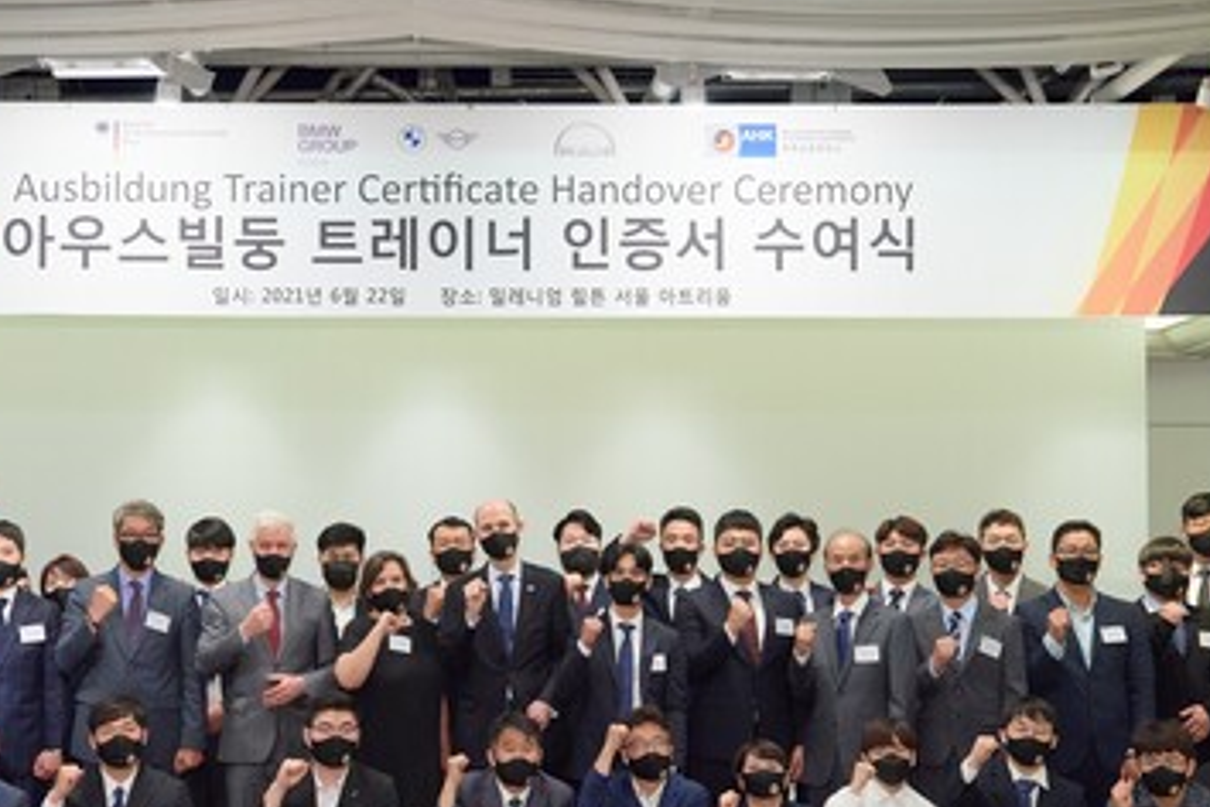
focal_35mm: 61
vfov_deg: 22.2
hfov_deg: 32.7
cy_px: 527
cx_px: 427
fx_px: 2050
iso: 800
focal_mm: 36
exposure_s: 1/80
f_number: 4.5
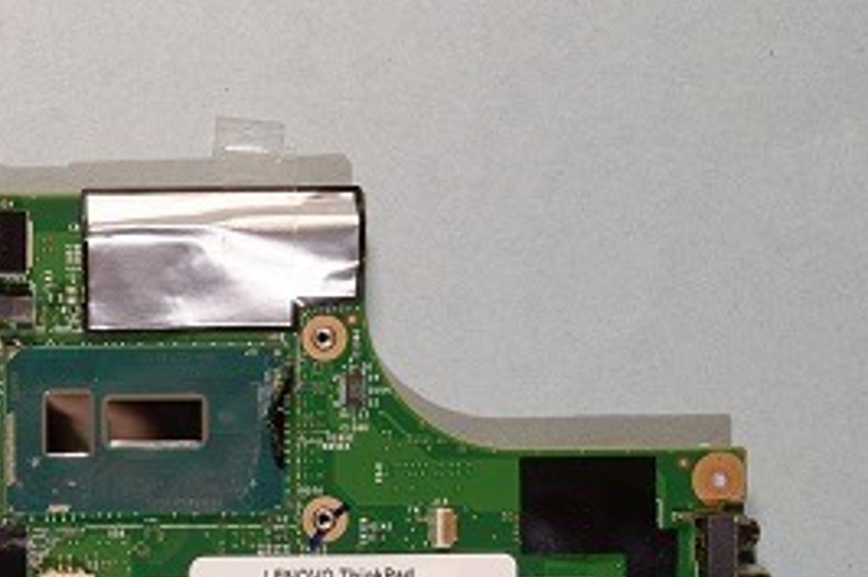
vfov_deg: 12.4
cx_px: -271
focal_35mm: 110
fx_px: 2650
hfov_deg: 17.4
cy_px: 482
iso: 100
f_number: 8
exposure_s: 1/6
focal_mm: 26
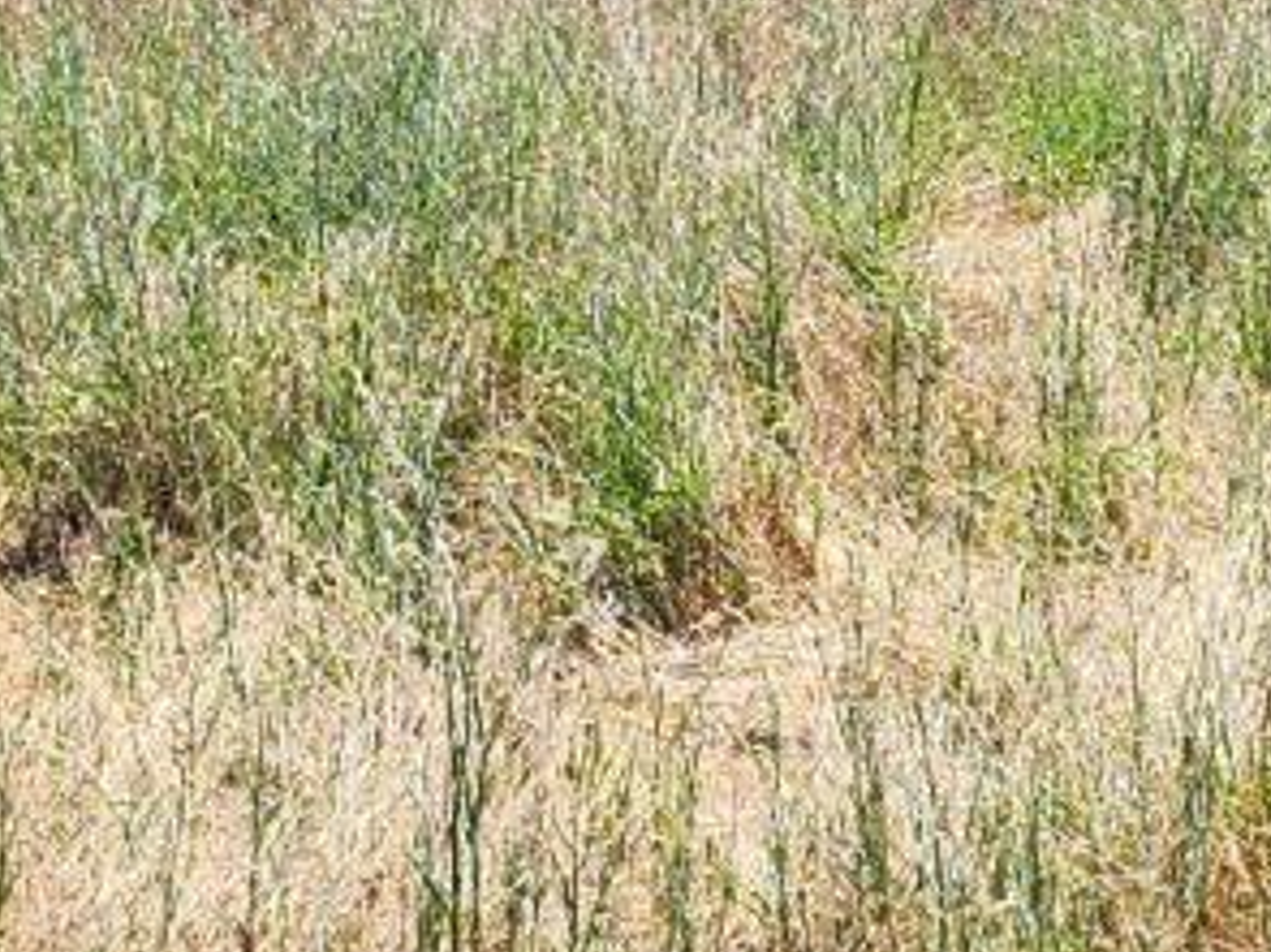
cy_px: -71
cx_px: 1422
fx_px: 4294
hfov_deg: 16.3
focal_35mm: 117
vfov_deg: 12.5
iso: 25
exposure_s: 1/929
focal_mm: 5.54
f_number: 1.8
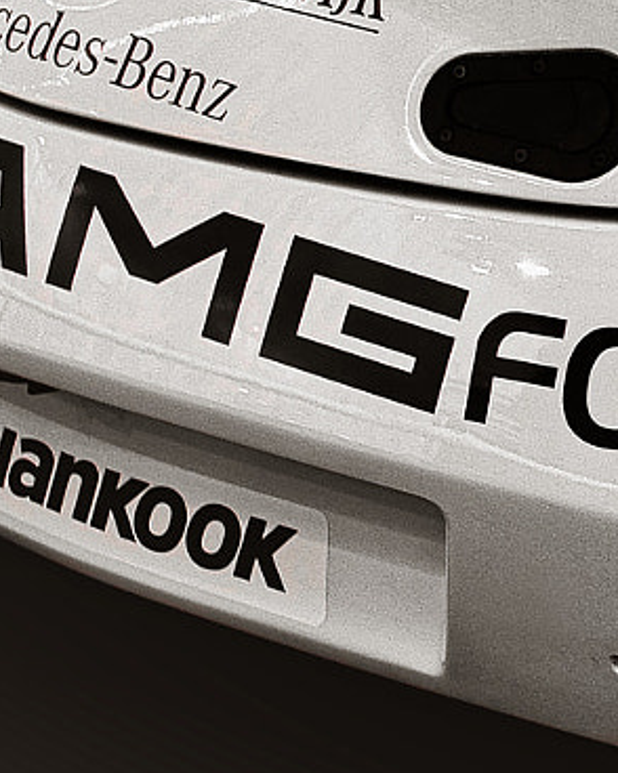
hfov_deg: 10.4
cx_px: 938
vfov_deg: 13.4
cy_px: 155
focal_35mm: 143
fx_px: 3272
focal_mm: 35
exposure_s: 1/40
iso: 500
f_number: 2.8
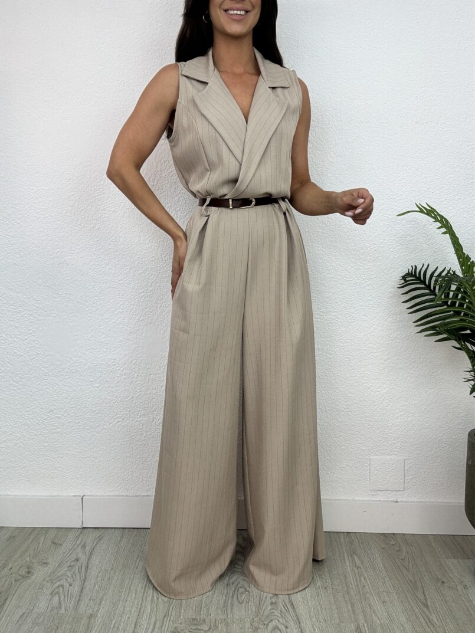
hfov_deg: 46.8
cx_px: 238
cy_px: 316
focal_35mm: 30
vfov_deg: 60.0
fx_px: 549
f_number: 1.9
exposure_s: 1/100
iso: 32
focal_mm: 2.69
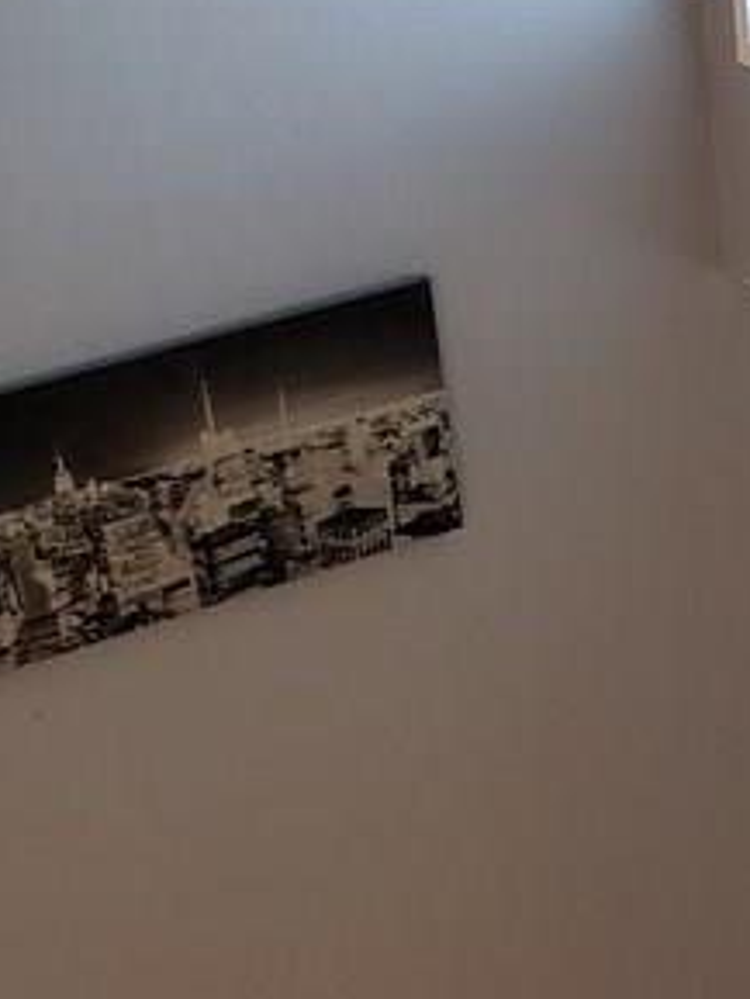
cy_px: 892
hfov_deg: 15.3
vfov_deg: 20.9
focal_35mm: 92
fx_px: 2656
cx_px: 992
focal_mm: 4.3
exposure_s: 1/60
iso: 250
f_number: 2.4
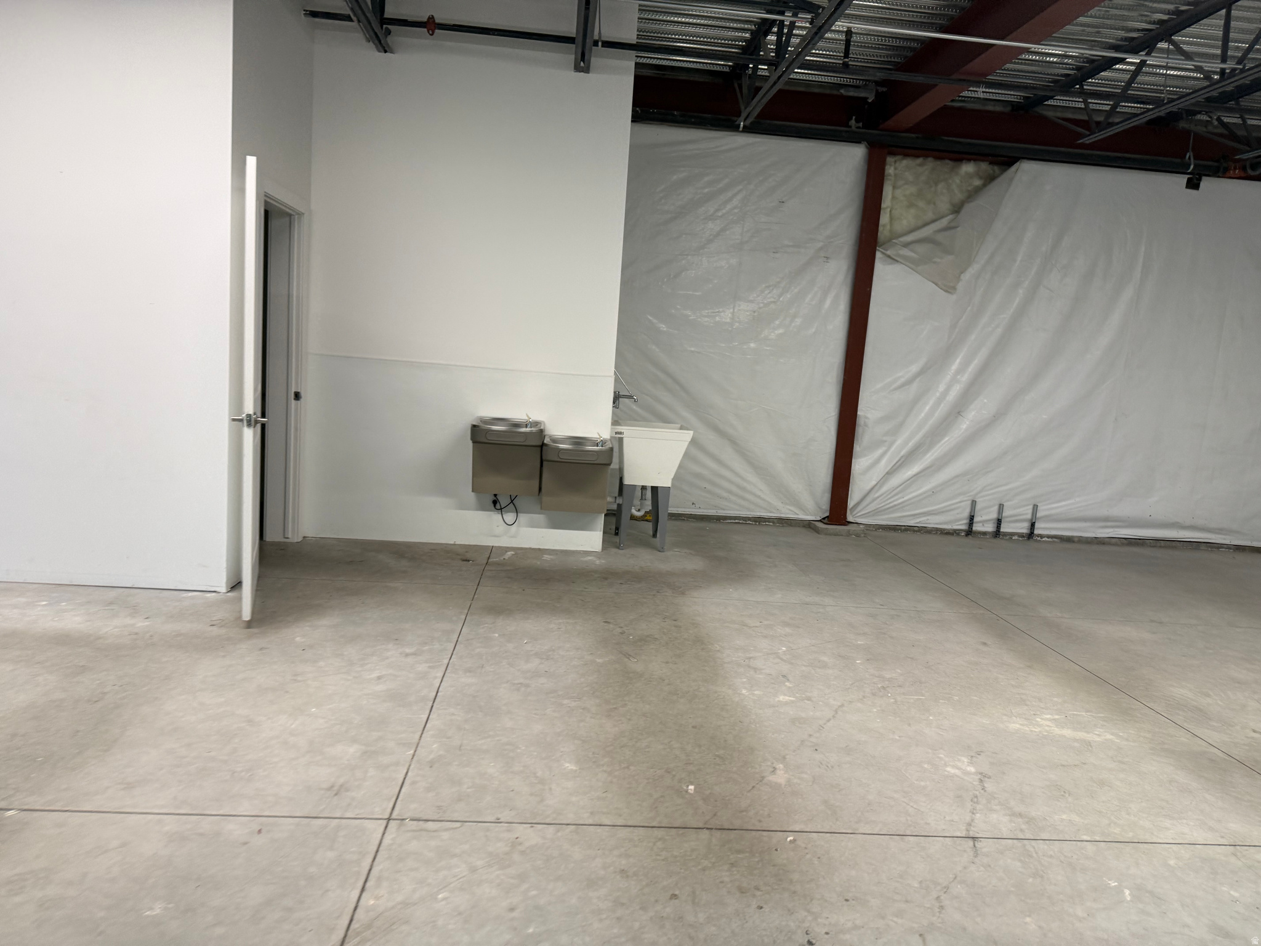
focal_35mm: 24
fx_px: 874
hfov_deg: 71.6
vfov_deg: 56.8
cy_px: 473
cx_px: 630
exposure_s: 1/99
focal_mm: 6.76
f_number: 1.78
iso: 160
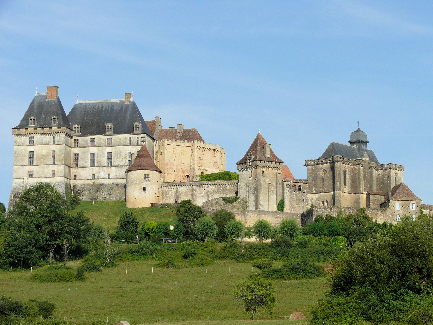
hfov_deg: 17.3
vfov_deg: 13.0
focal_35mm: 114
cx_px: 216
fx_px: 1426
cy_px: 162
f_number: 6.3
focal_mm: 24.1
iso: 100
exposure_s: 1/400
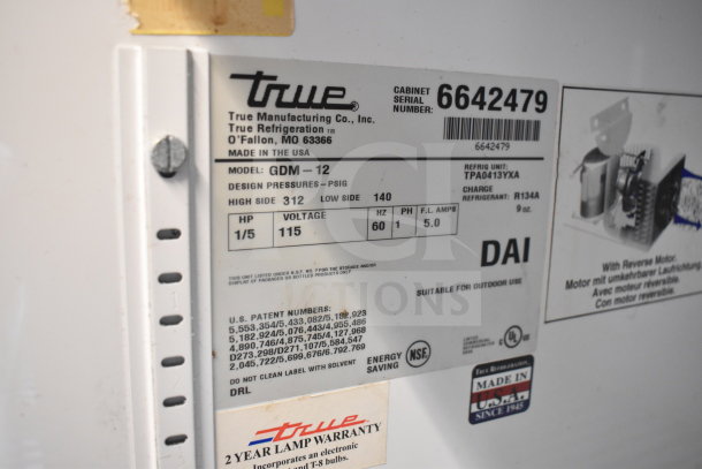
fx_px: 644
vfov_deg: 40.0
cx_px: 351
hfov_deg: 57.2
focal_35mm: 33
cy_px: 234
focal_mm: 22
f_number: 3.8
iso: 2500
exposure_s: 1/40
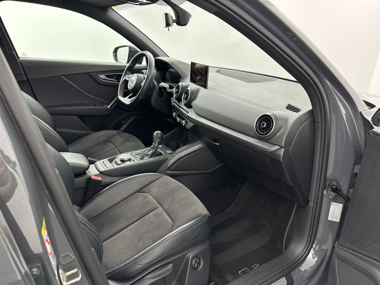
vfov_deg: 56.8
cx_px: 190
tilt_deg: -22.7
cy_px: 142
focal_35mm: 24
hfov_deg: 71.6
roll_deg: -2.7
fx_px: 263
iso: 250
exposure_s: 1/54
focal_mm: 6.86
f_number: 1.78
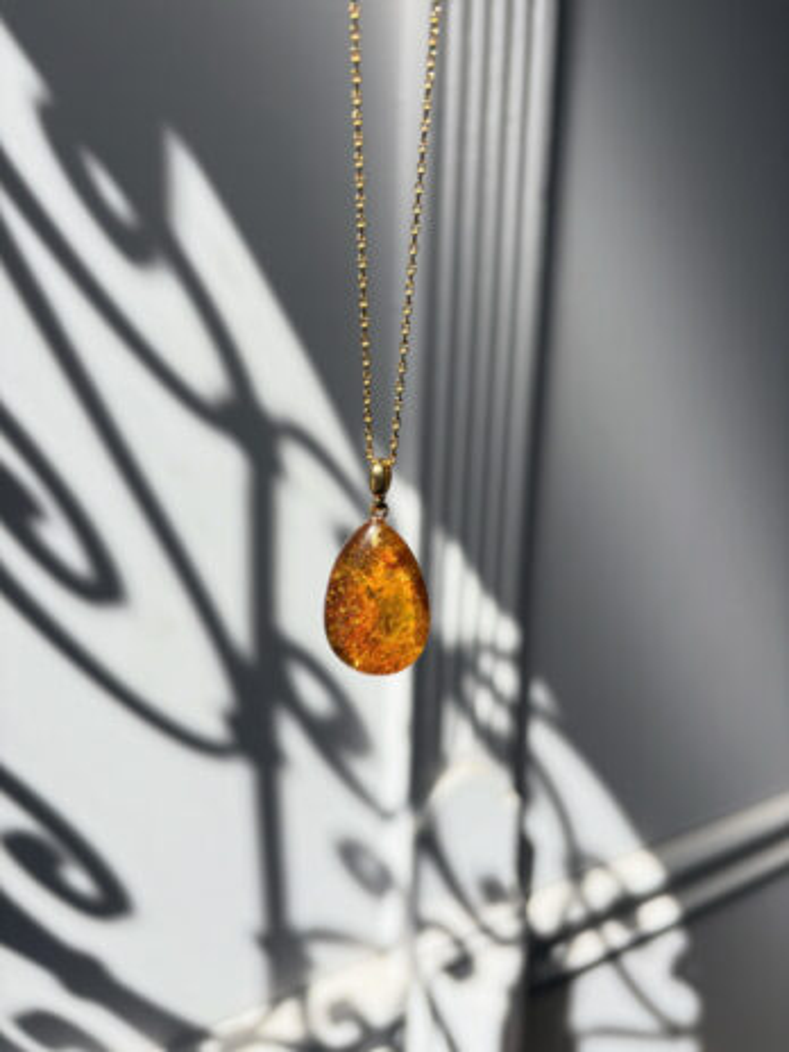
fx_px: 790
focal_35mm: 26
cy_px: 526
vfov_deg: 67.3
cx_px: 394
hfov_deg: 53.1
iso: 50
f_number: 1.6
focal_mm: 5.96
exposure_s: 1/2985
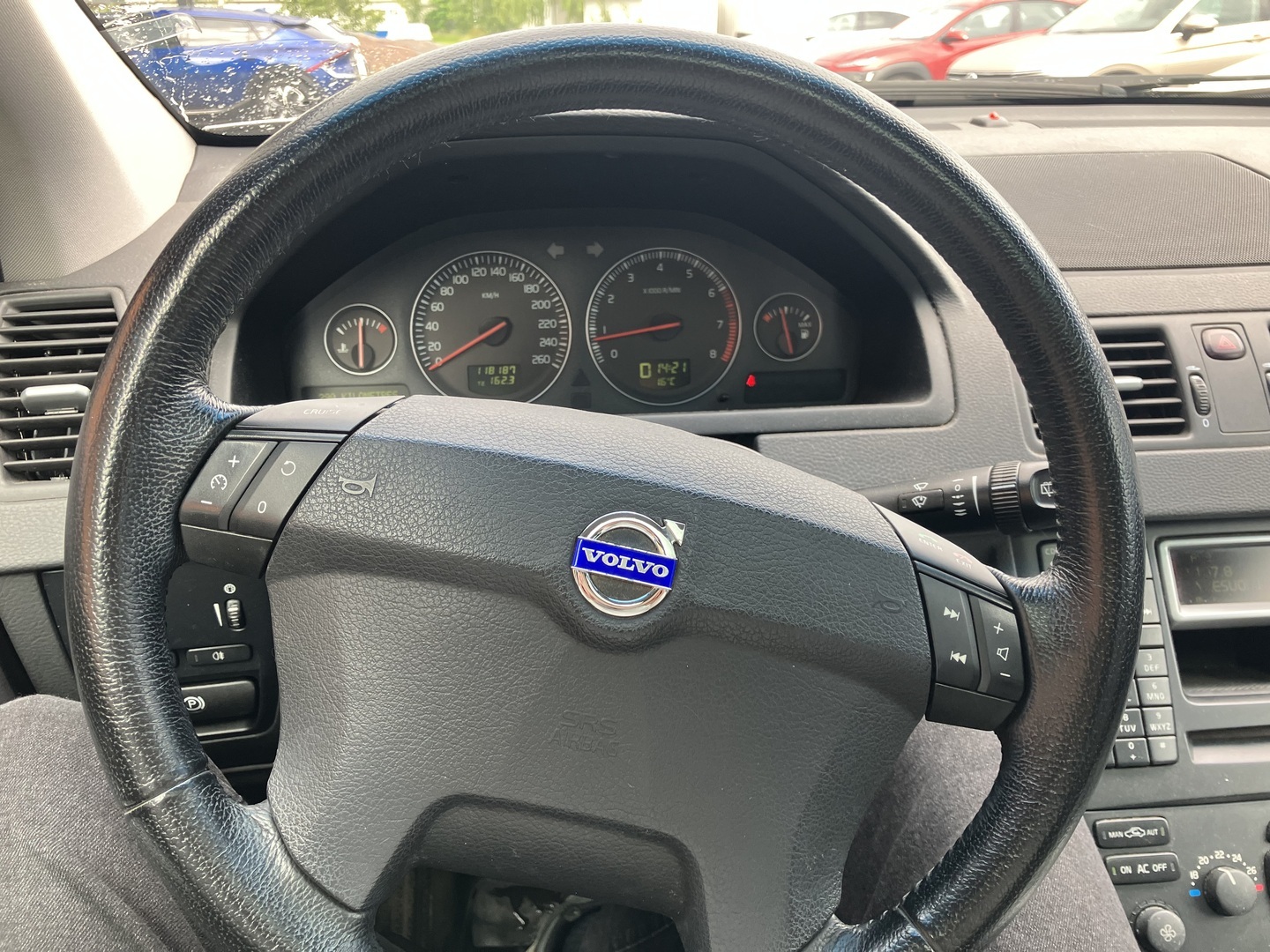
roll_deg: +0.8
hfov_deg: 63.4
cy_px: 476
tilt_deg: -21.7
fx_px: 1027
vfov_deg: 49.7
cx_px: 635
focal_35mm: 28
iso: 64
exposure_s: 1/121
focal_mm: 3.99
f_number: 1.8
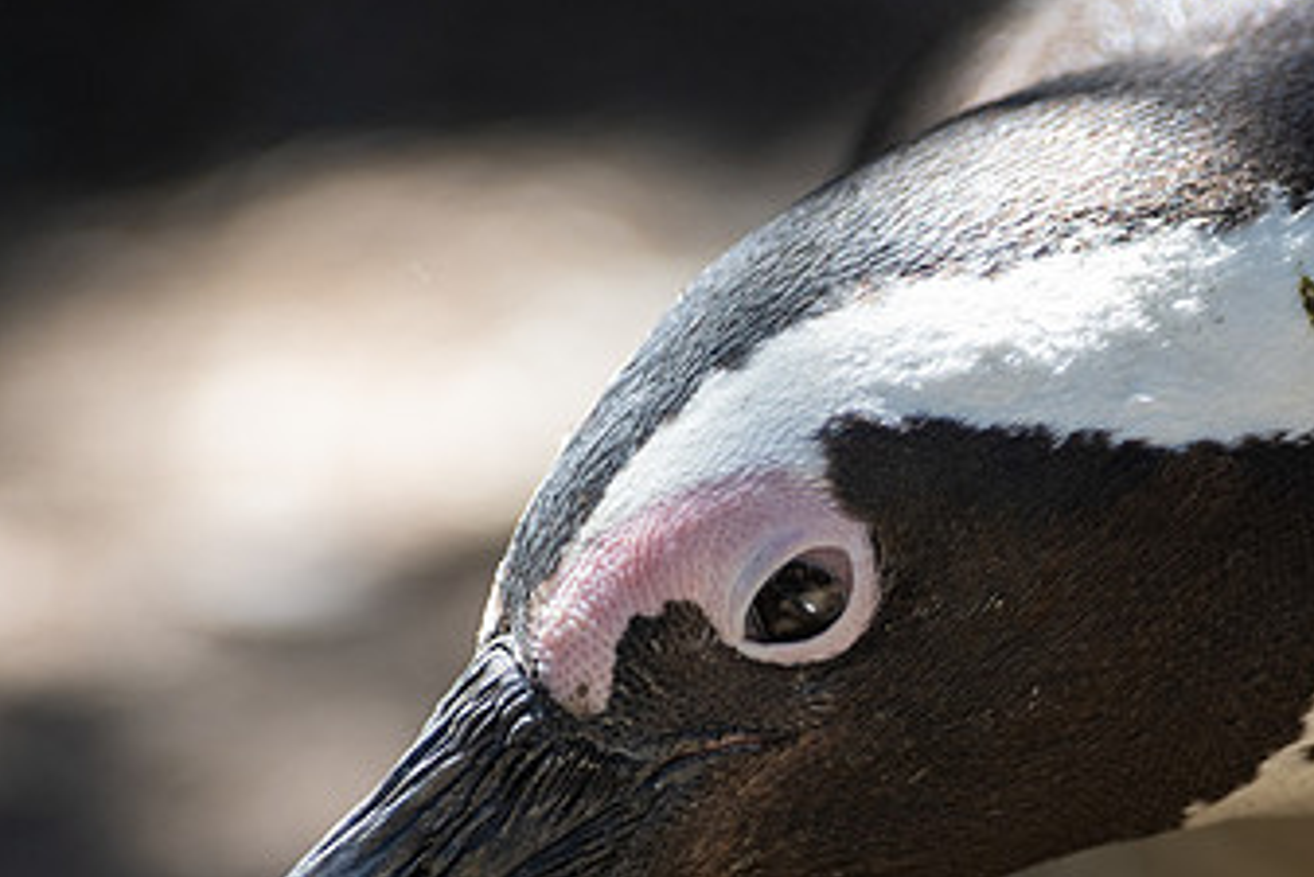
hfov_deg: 1.8
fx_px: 41516
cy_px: 620
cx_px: 1007
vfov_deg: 1.2
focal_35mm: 1137
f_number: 5.6
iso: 800
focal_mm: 600
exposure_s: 1/200
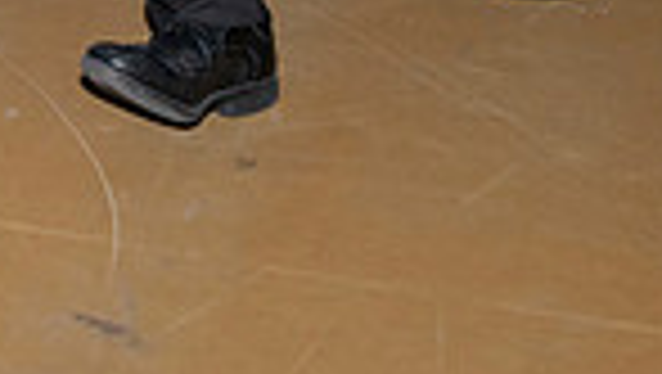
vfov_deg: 7.4
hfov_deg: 14.3
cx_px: -317
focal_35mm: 141
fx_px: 2477
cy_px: -812
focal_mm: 24
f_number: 5.6
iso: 320
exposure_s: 1/100
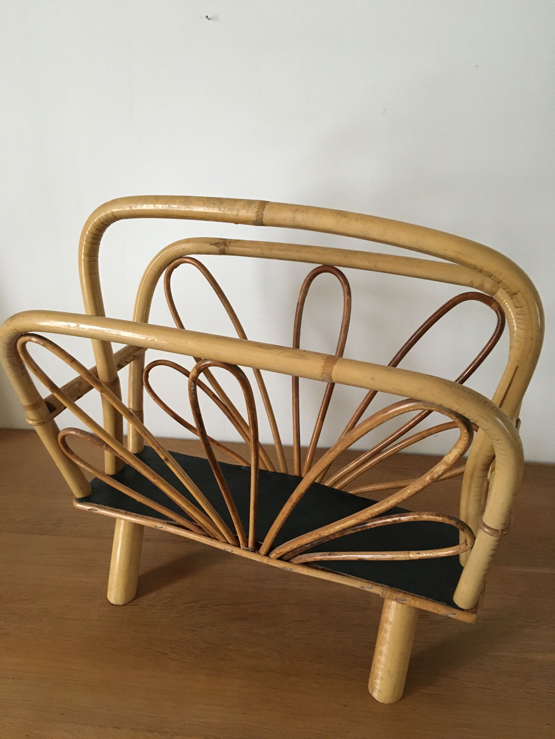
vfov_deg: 61.7
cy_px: 370
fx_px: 620
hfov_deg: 48.2
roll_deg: +0.6
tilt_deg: -26.6
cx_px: 278
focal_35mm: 29
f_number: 2.2
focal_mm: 4.15
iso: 200
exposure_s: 1/17
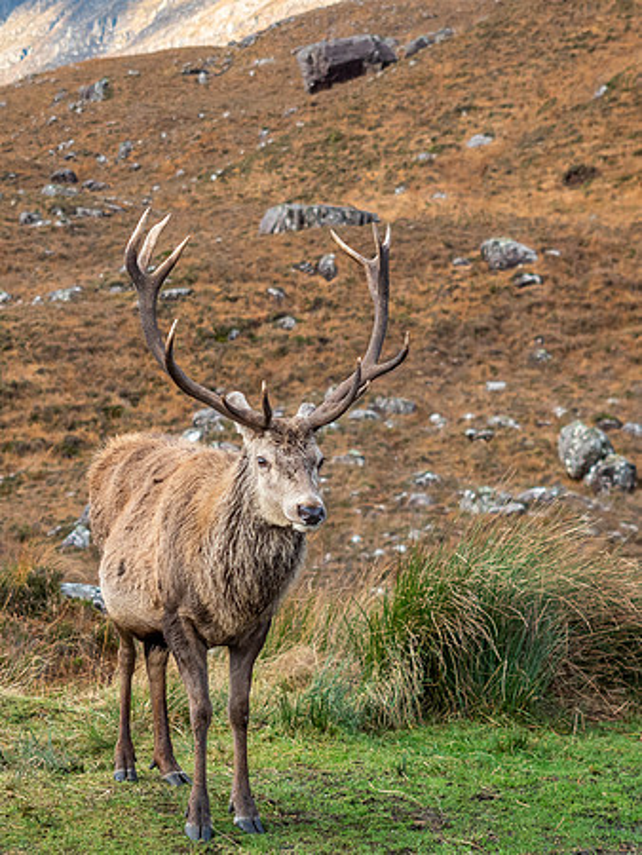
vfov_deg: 17.0
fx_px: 2862
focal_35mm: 116
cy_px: 391
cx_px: 349
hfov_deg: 12.8
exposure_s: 1/640
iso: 640
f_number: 2.8
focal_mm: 40
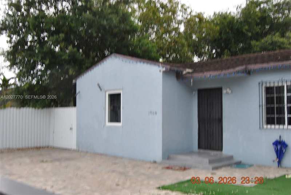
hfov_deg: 49.5
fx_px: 316
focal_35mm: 39
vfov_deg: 34.3
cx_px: 146
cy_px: 98
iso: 320
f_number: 4
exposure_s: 1/30
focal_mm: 26
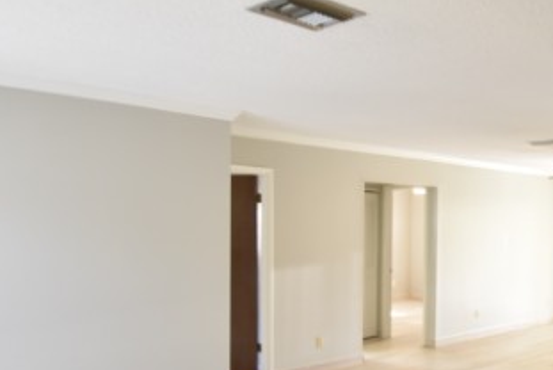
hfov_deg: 47.4
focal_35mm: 38
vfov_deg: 34.6
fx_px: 587
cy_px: 253
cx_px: 452
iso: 800
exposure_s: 1/30
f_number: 3.5
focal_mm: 11
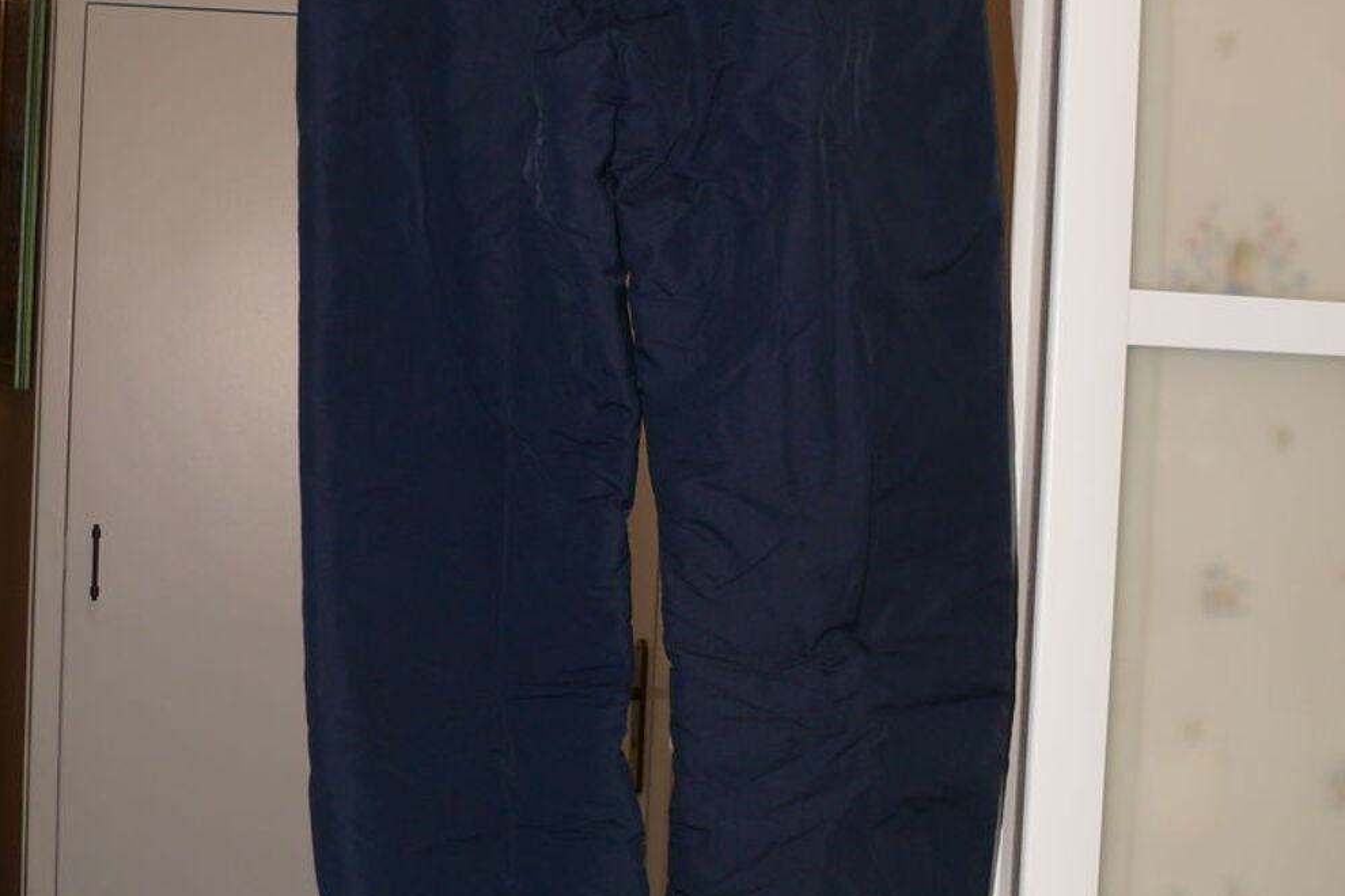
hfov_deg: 31.9
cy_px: 374
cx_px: 677
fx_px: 2354
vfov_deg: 21.6
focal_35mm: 63
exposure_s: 1/30
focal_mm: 8.8
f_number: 2.8
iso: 100
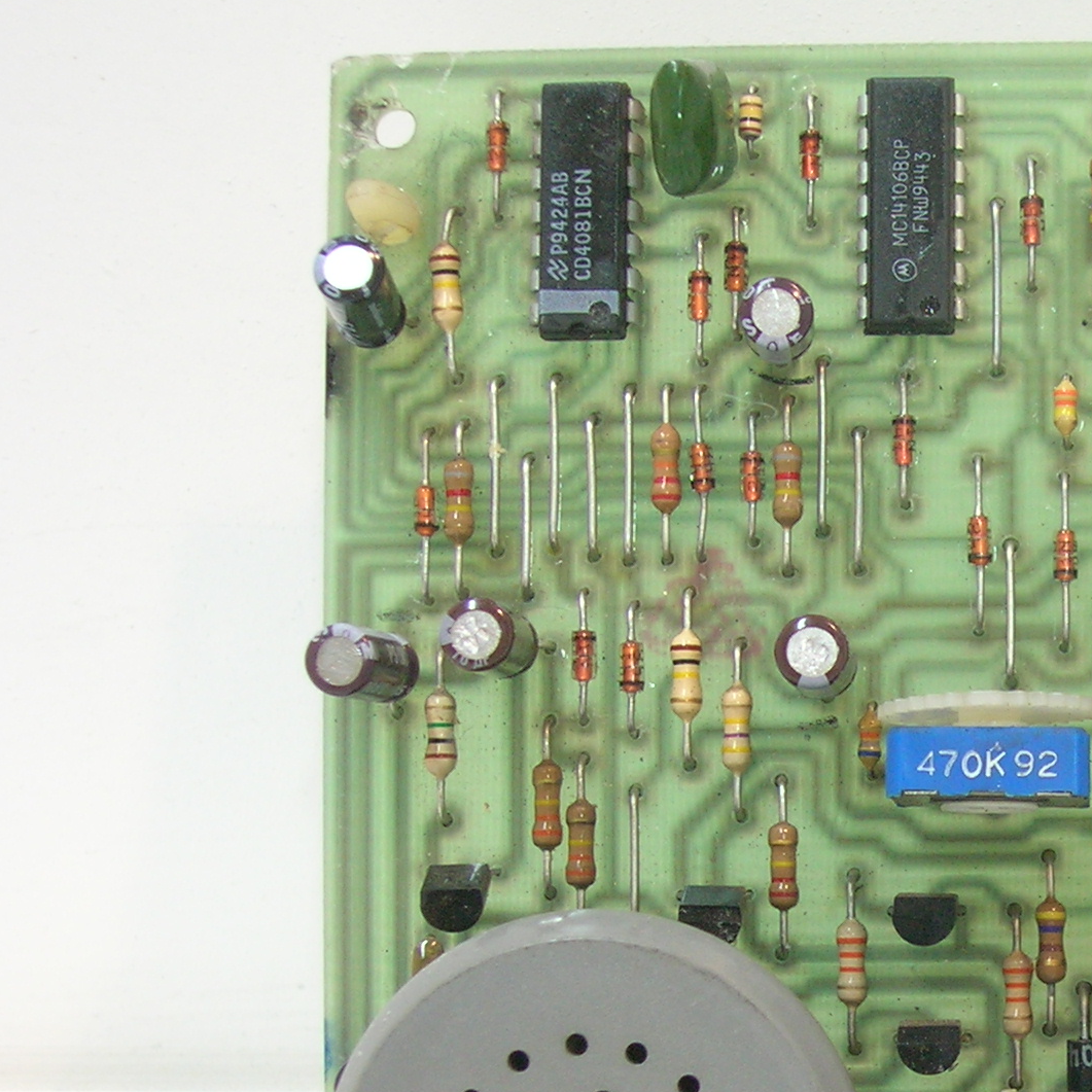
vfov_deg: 21.4
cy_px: 857
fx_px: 2855
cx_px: 1157
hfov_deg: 20.8
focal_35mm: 80
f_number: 3.1
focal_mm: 7
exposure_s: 1/4.1
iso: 116
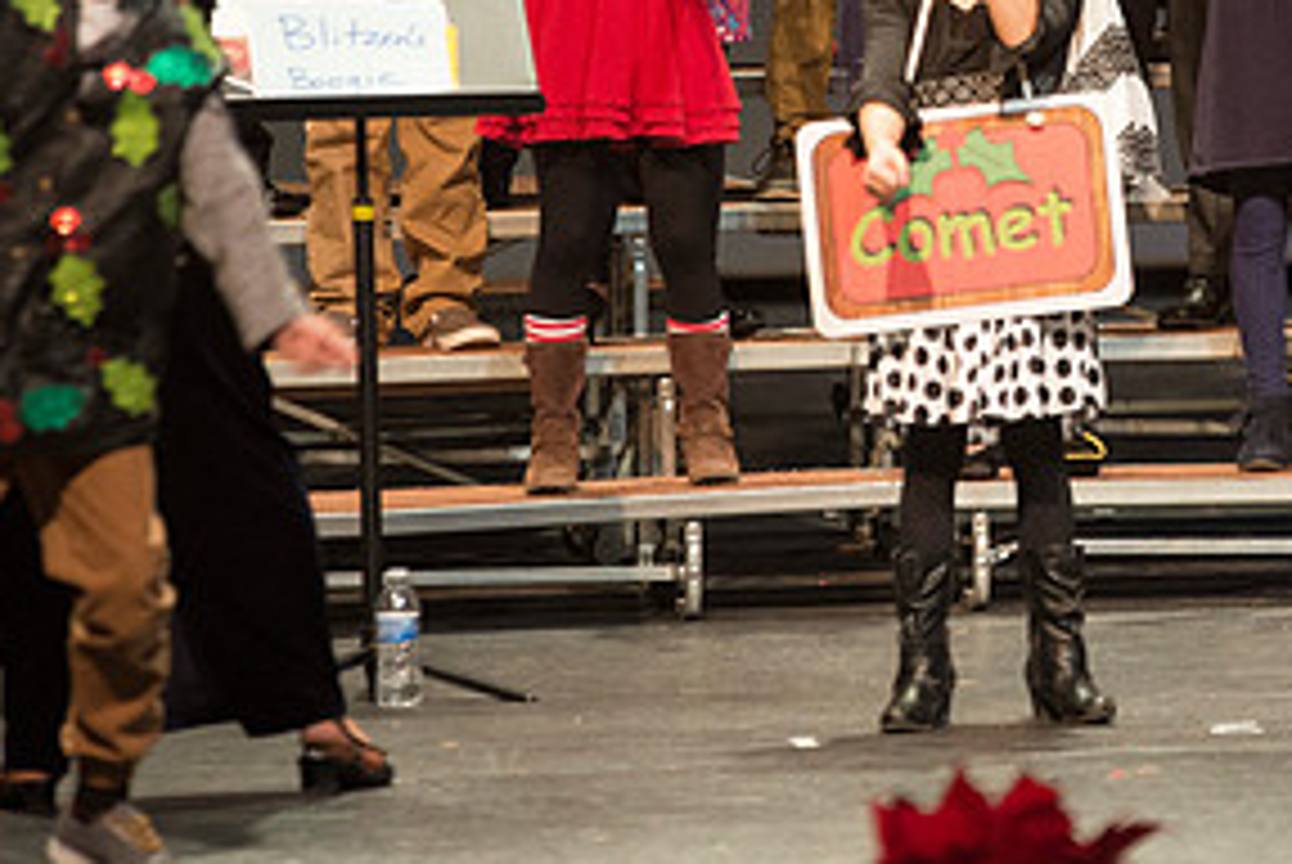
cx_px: 1116
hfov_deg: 5.1
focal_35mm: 404
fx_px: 14514
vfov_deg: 3.4
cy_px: 137
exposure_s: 1/200
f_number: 2.8
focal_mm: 200
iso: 2500
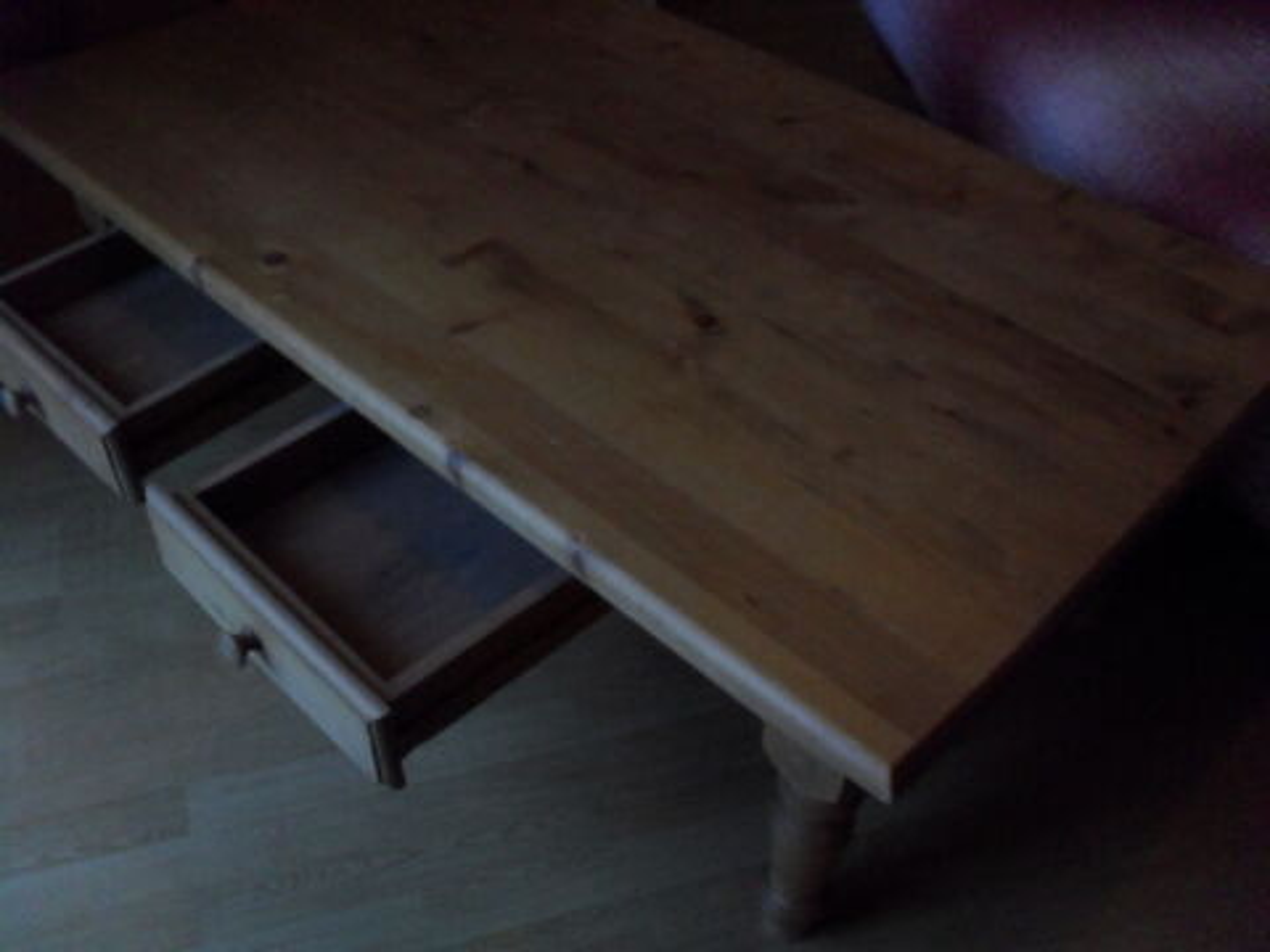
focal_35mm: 35
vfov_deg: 40.7
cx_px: 635
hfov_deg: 52.6
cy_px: 476
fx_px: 1284
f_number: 3.2
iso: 400
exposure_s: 1/8
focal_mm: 6.3
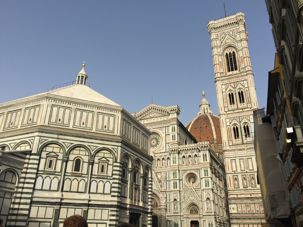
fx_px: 254
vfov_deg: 48.2
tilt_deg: +25.5
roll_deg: -1.9
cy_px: 114
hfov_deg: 61.7
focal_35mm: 29
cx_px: 152
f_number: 2.2
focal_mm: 4.15
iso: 32
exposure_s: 1/3049
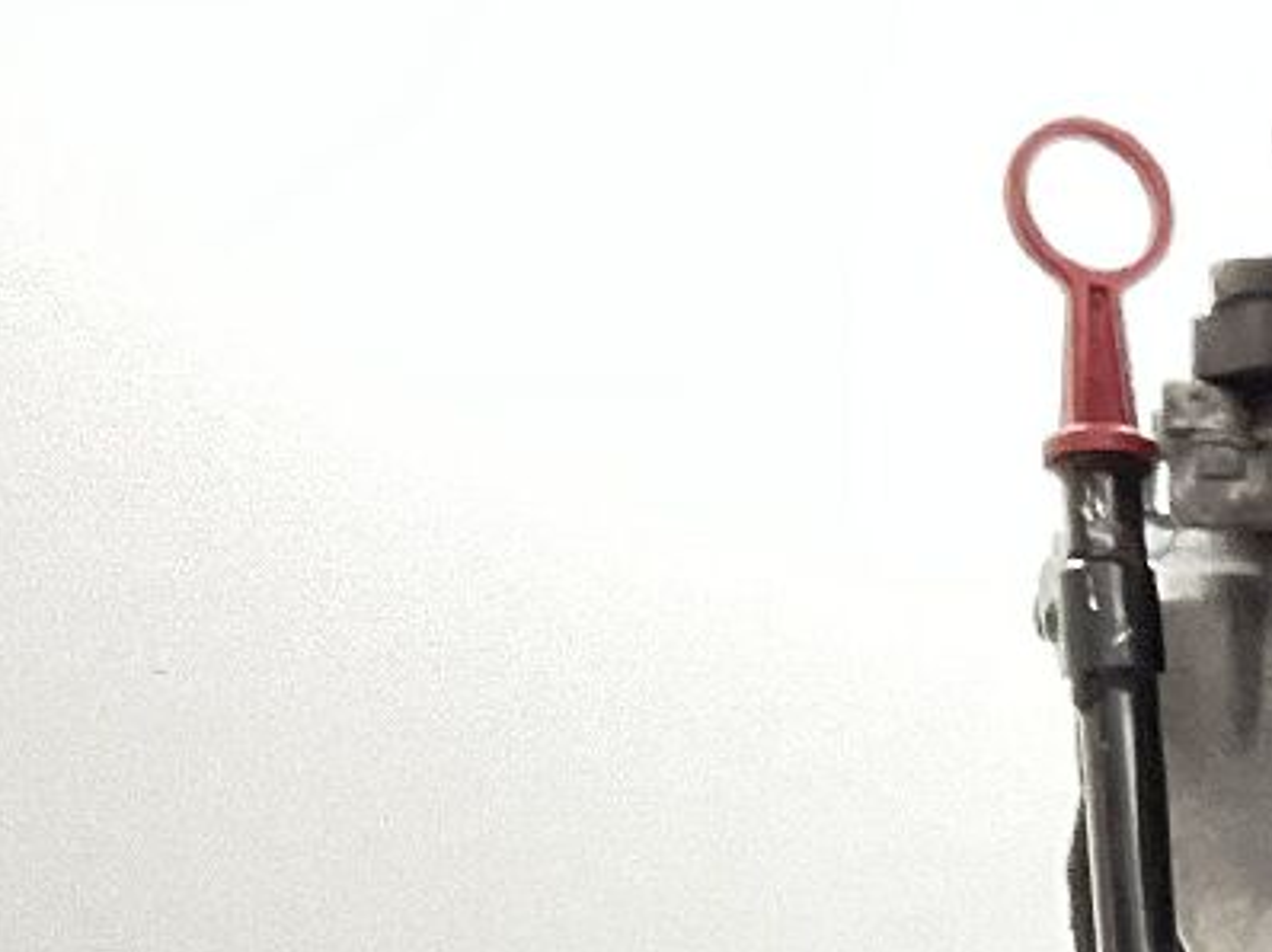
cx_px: 2192
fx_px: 5141
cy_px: 1728
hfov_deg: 12.9
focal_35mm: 140
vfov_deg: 10.0
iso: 100
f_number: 1.8
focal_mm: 3
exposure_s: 1/50
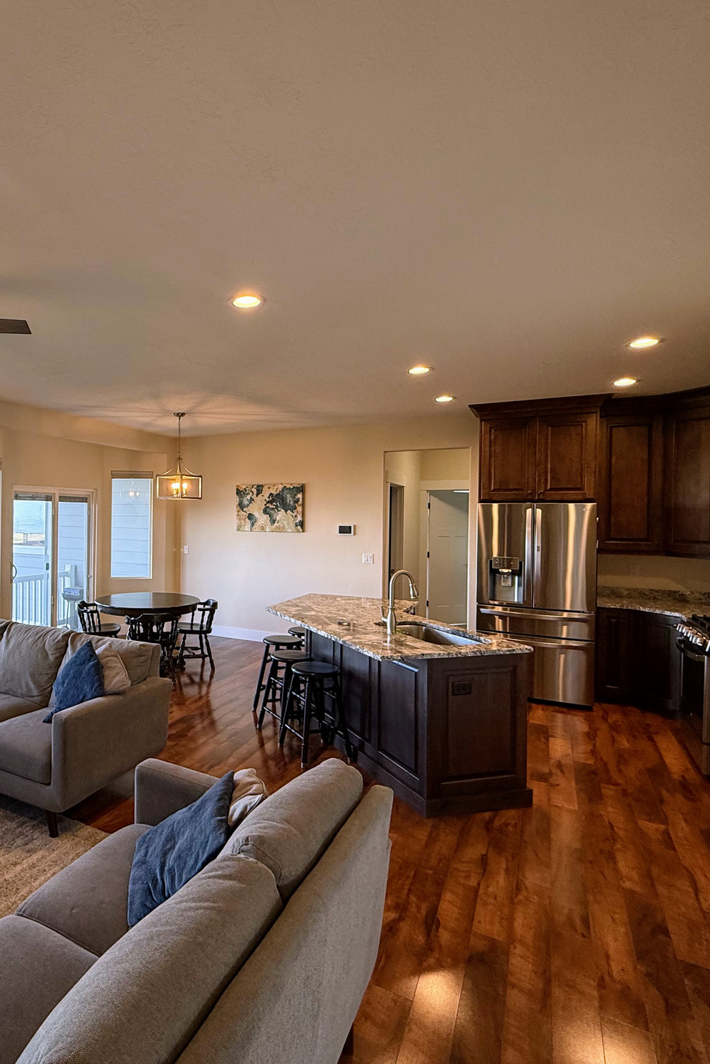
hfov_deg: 58.9
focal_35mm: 20
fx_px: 592
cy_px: 519
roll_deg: -0.5
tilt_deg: +0.2
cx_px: 182
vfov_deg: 84.0
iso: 160
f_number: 2.2
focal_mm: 2.22
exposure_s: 1/120
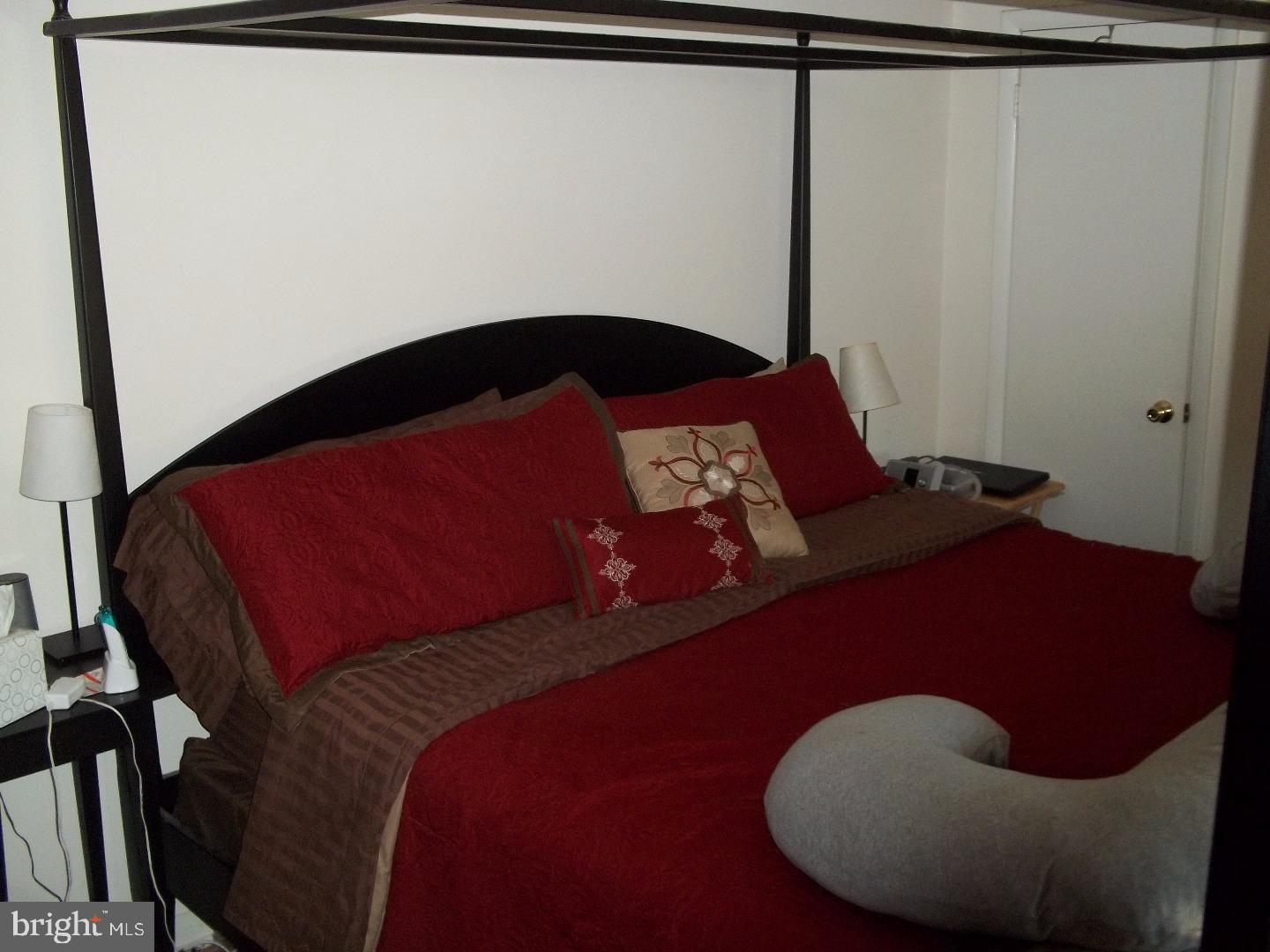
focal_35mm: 36
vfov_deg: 39.7
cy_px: 476
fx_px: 1321
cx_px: 635
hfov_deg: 51.4
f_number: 3.1
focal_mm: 6.5
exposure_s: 1/30
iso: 160
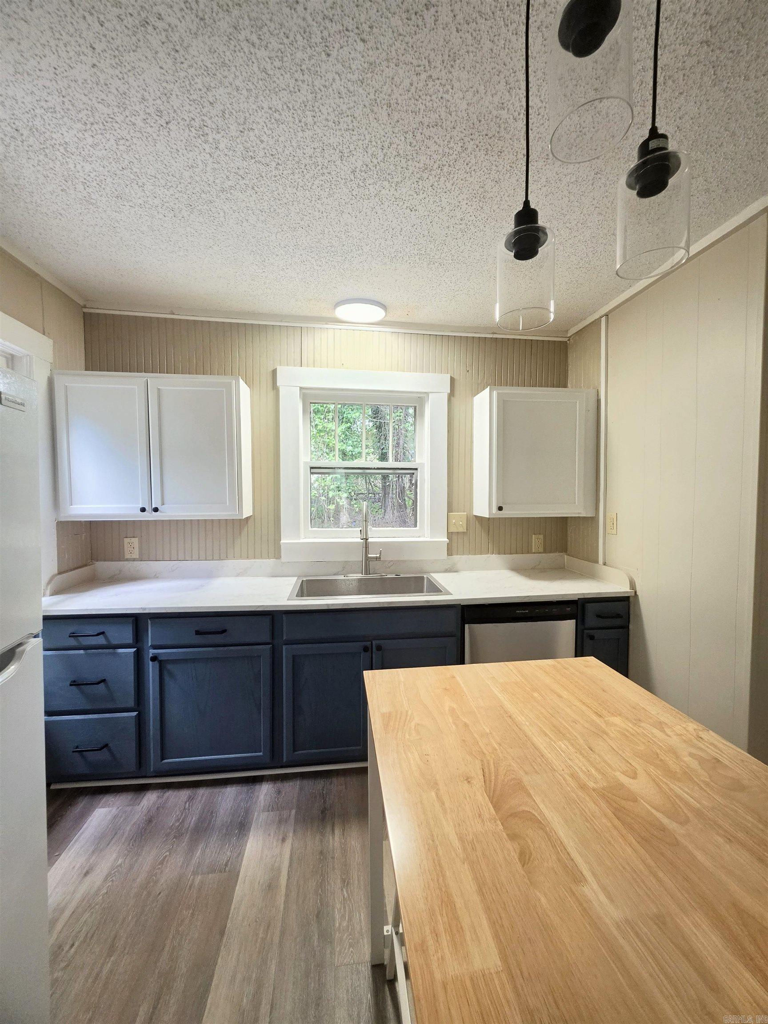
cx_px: 384
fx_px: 385
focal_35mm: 13
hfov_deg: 89.9
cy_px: 512
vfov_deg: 106.2
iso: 160
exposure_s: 1/120
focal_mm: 2.2
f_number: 1.9
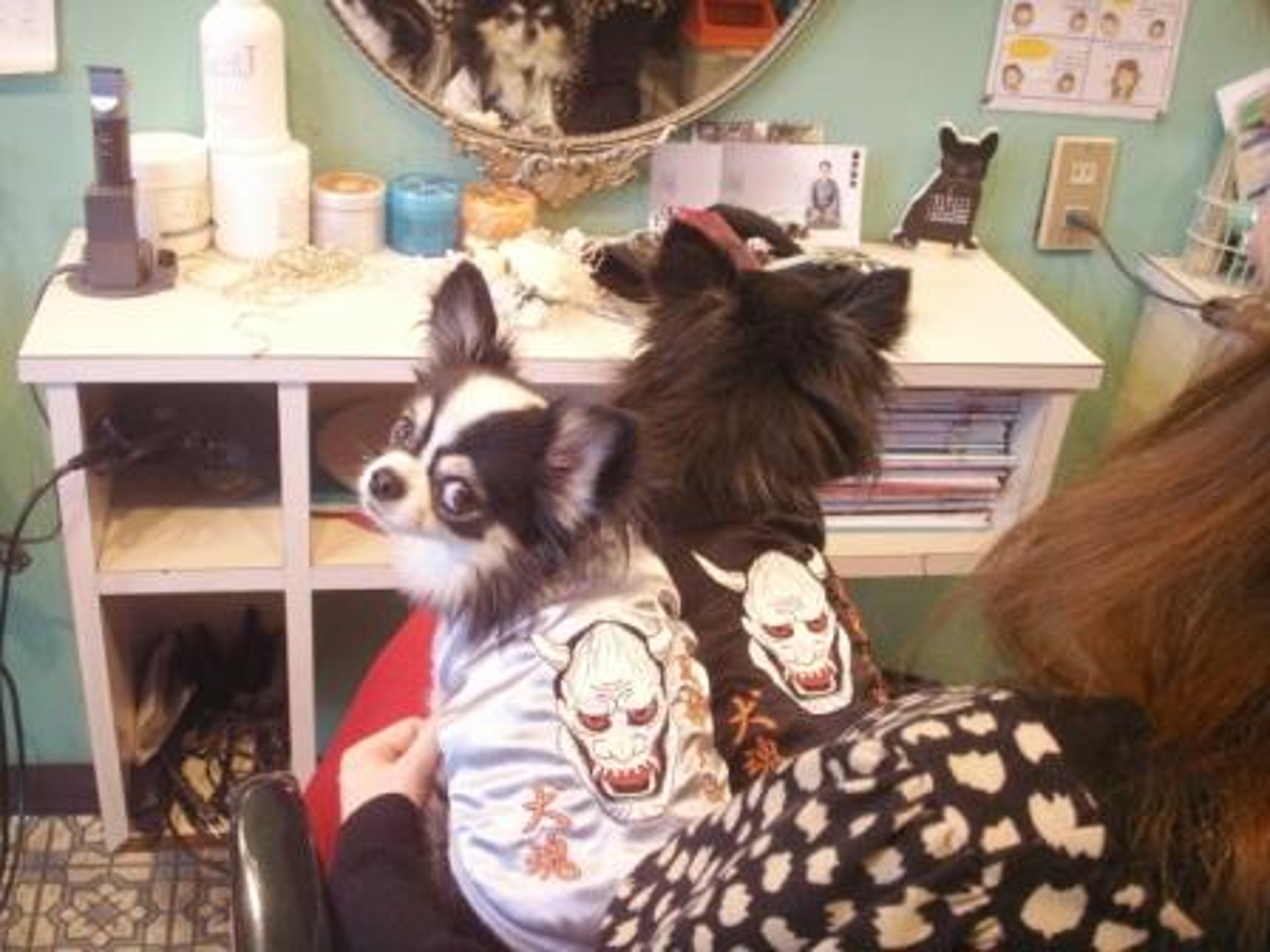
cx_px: 635
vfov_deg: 38.7
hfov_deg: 50.1
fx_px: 1357
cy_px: 476
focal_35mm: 37
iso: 160
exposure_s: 1/15
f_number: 3.5
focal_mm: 7.7
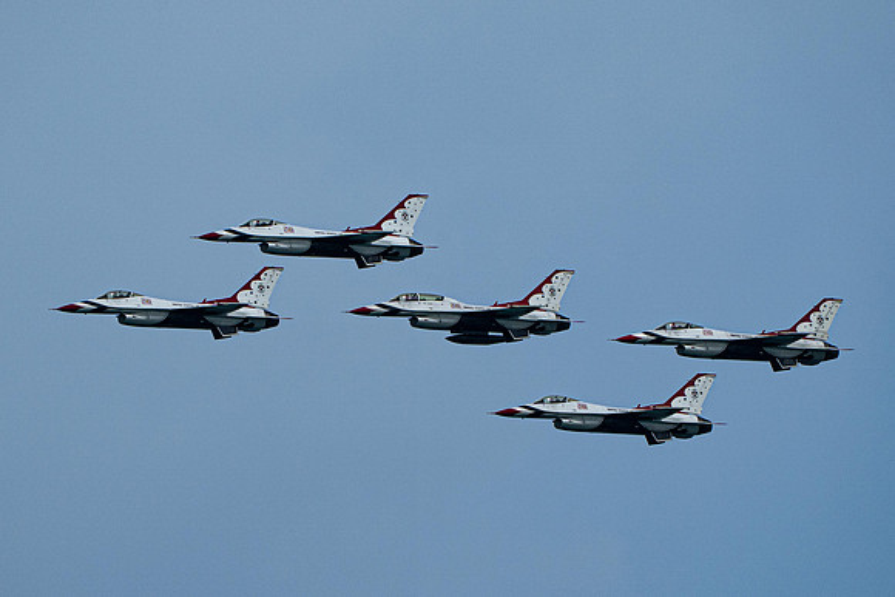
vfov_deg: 2.0
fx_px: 17516
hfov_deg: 2.9
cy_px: 303
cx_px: 417
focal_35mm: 704
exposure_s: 1/1600
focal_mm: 400
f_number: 10
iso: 800
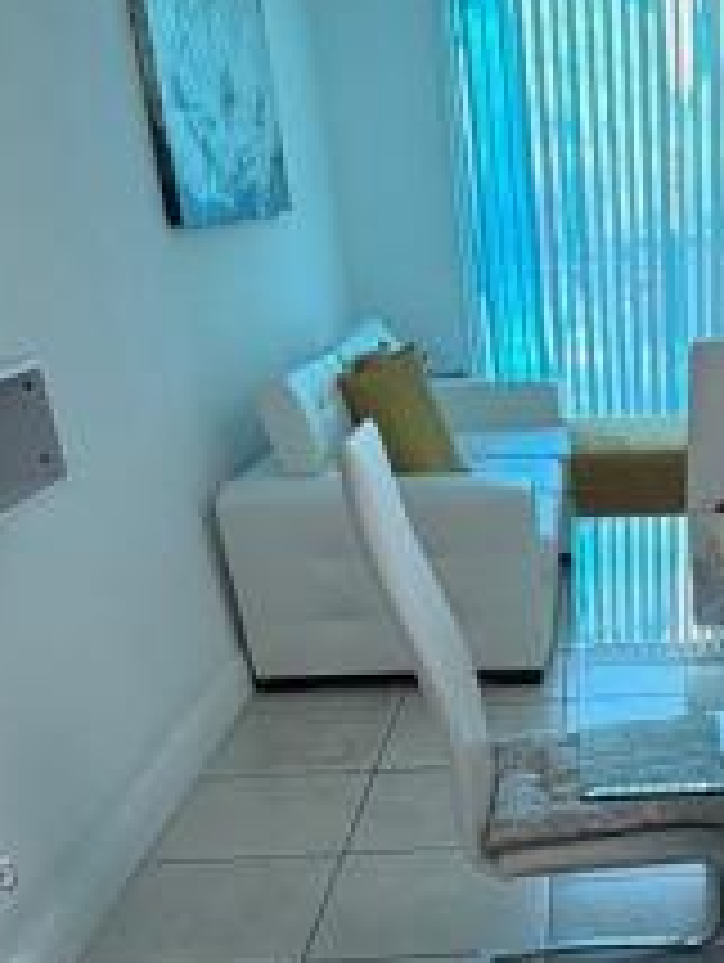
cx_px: 728
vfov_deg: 37.6
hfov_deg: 28.9
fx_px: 1308
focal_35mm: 47
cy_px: 878
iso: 160
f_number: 2.2
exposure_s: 1/120
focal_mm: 2.22
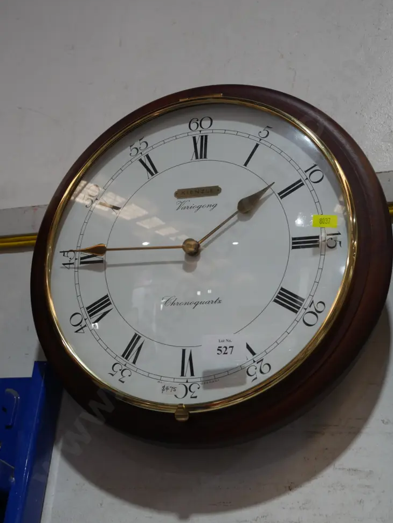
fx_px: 862
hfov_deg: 25.7
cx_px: 207
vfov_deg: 33.8
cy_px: 265
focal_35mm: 57
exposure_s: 1/60
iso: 500
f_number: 5.3
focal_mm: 27
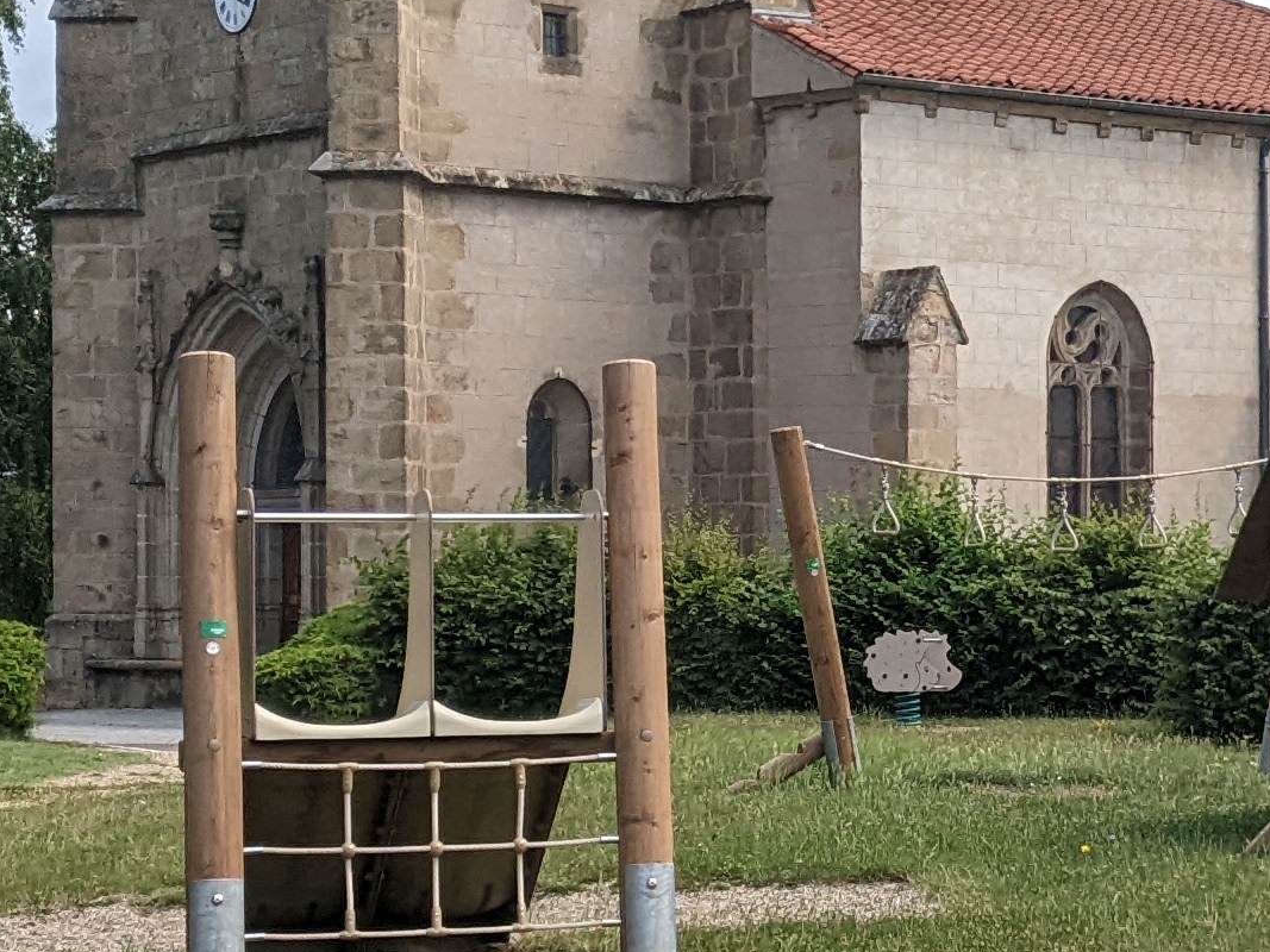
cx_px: 1140
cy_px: 528
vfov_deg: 14.5
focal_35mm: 102
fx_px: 3742
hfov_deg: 18.9
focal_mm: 4.44
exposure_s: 1/2611
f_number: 1.8
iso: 68
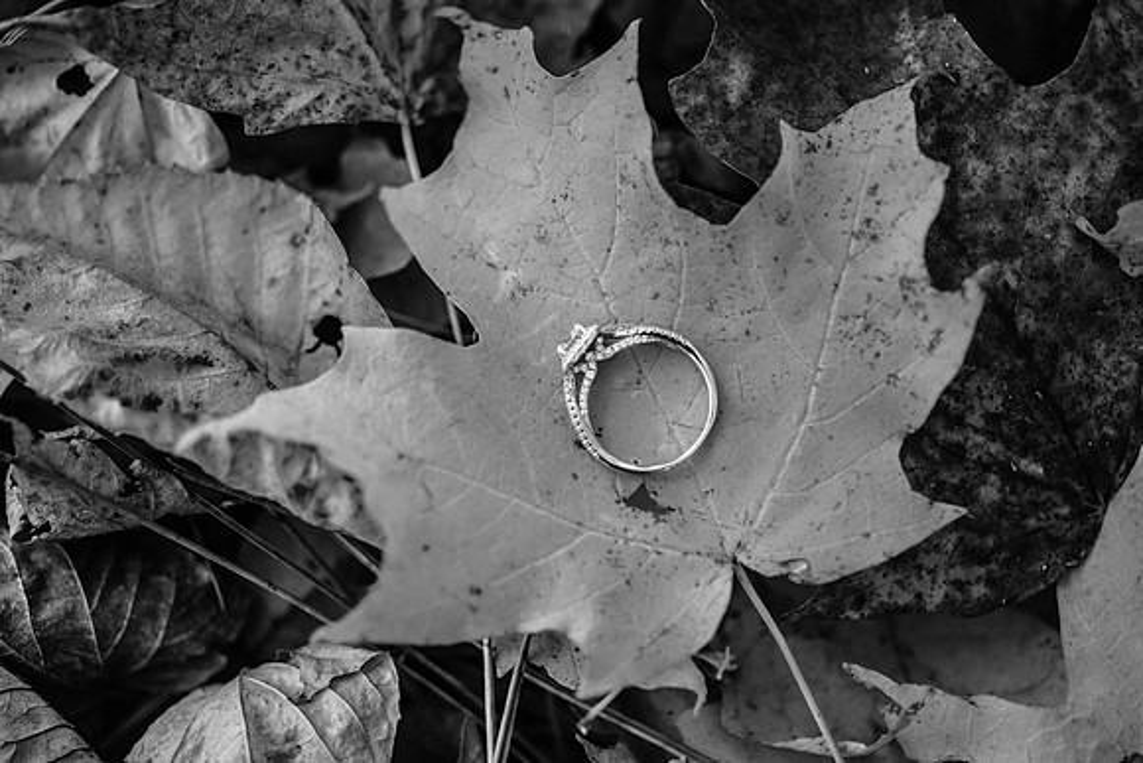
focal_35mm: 60
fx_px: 1905
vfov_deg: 22.6
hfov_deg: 33.4
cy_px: 382
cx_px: 572
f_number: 3.2
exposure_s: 1/200
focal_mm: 60
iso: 500
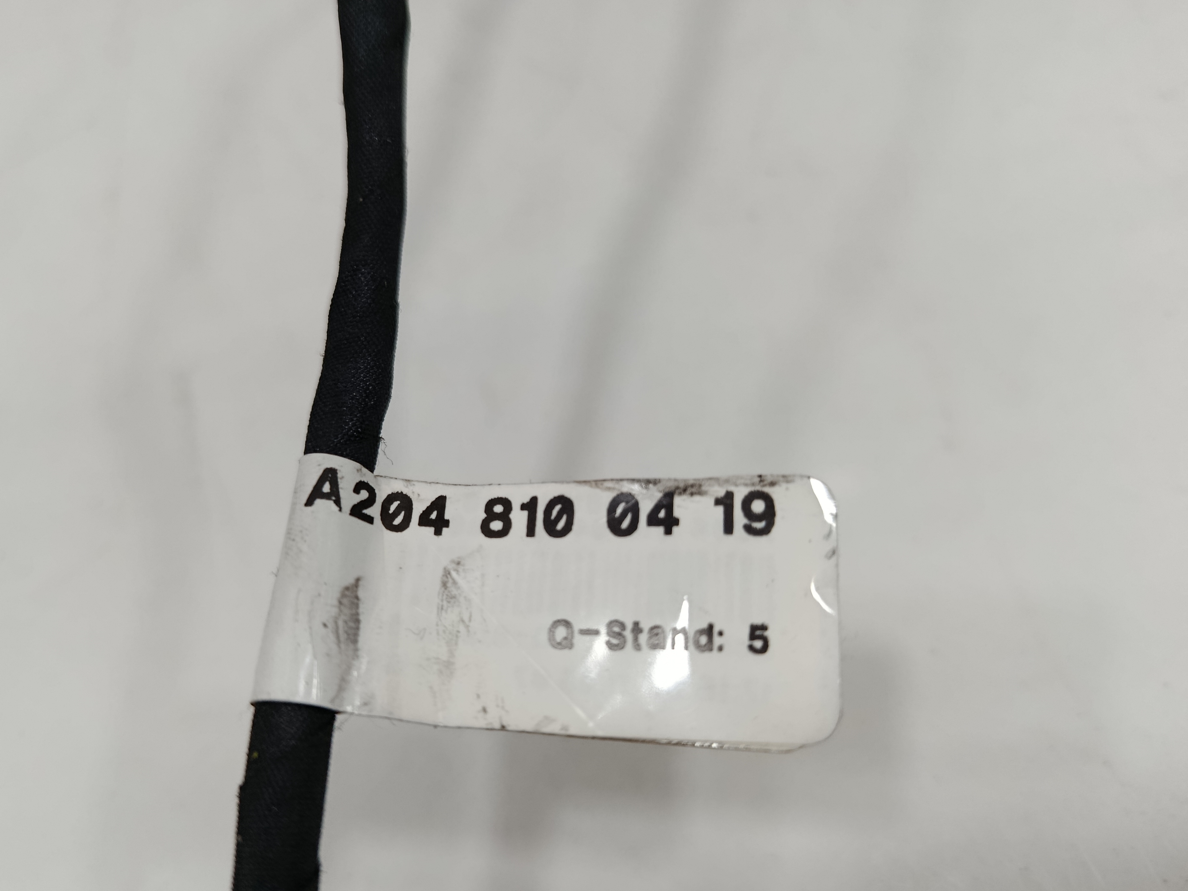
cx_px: 547
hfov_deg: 67.2
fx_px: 892
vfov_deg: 53.0
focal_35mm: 26
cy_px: 477
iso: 796
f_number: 1.7
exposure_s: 1/100
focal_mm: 5.24
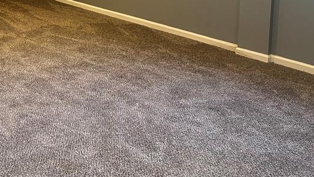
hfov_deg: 36.3
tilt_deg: -6.6
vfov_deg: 20.4
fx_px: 458
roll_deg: +0.0
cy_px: -36
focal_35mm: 55
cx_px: 54
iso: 125
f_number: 1.5
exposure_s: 1/60
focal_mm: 5.7
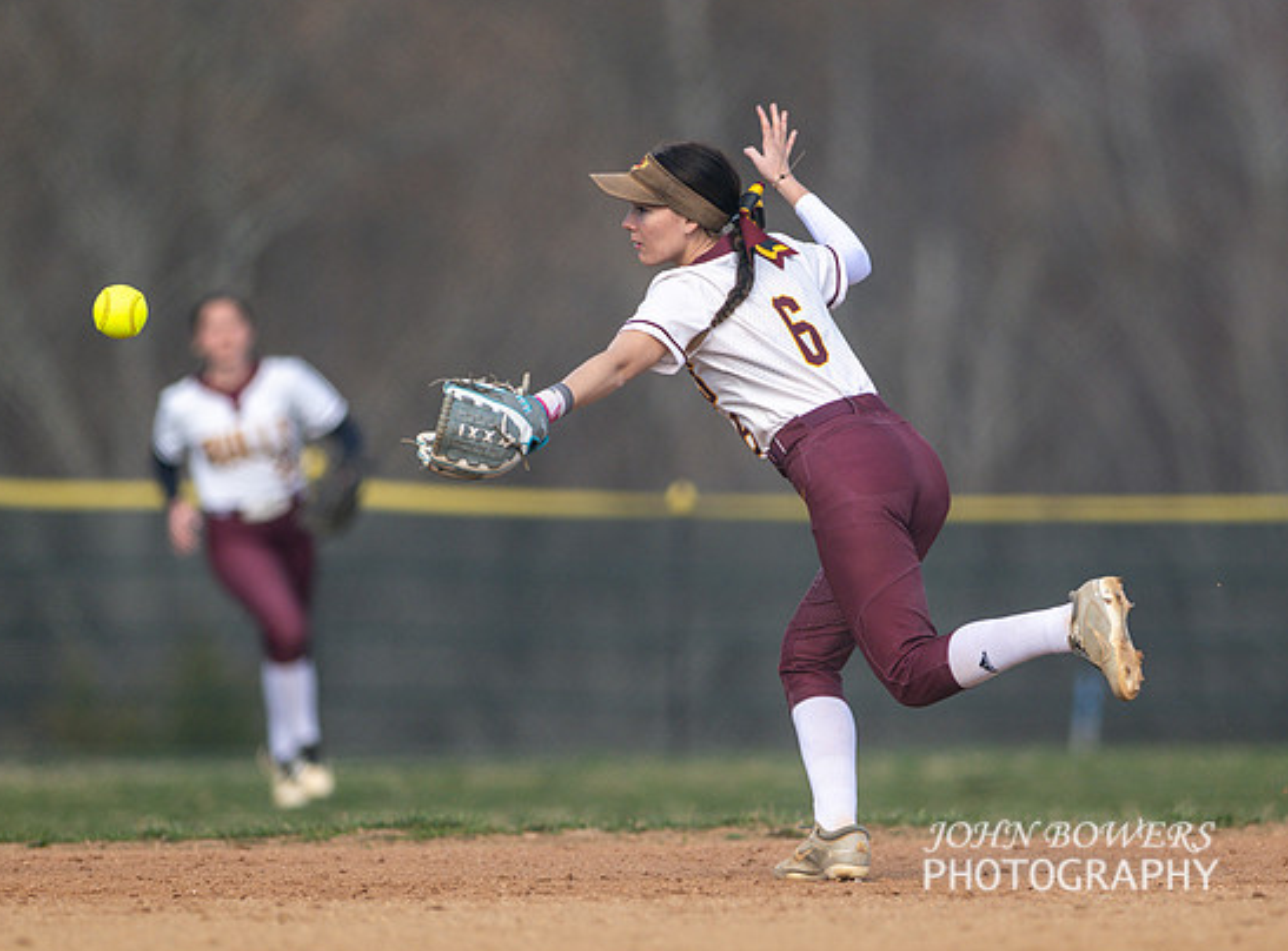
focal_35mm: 462
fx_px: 17096
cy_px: 541
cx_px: 729
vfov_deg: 3.2
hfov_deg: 4.3
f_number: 2.8
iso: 360
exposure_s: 1/3200
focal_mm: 300
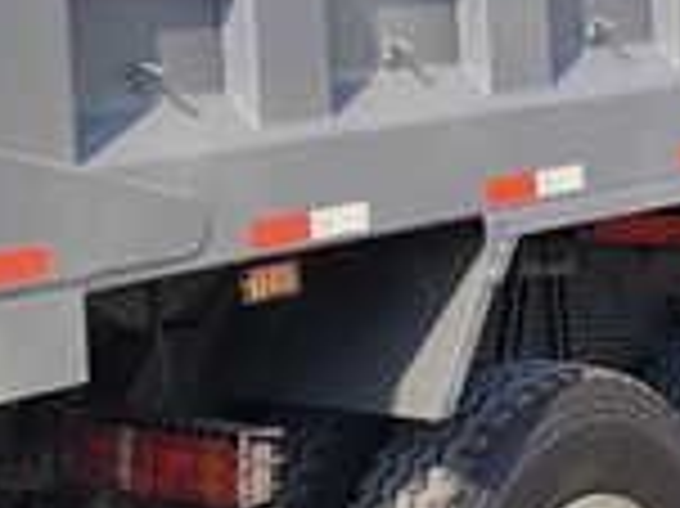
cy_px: -67
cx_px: 378
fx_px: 2395
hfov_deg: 16.2
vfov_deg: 11.9
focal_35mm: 122
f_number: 1.65
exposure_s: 1/689
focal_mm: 6.14
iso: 50
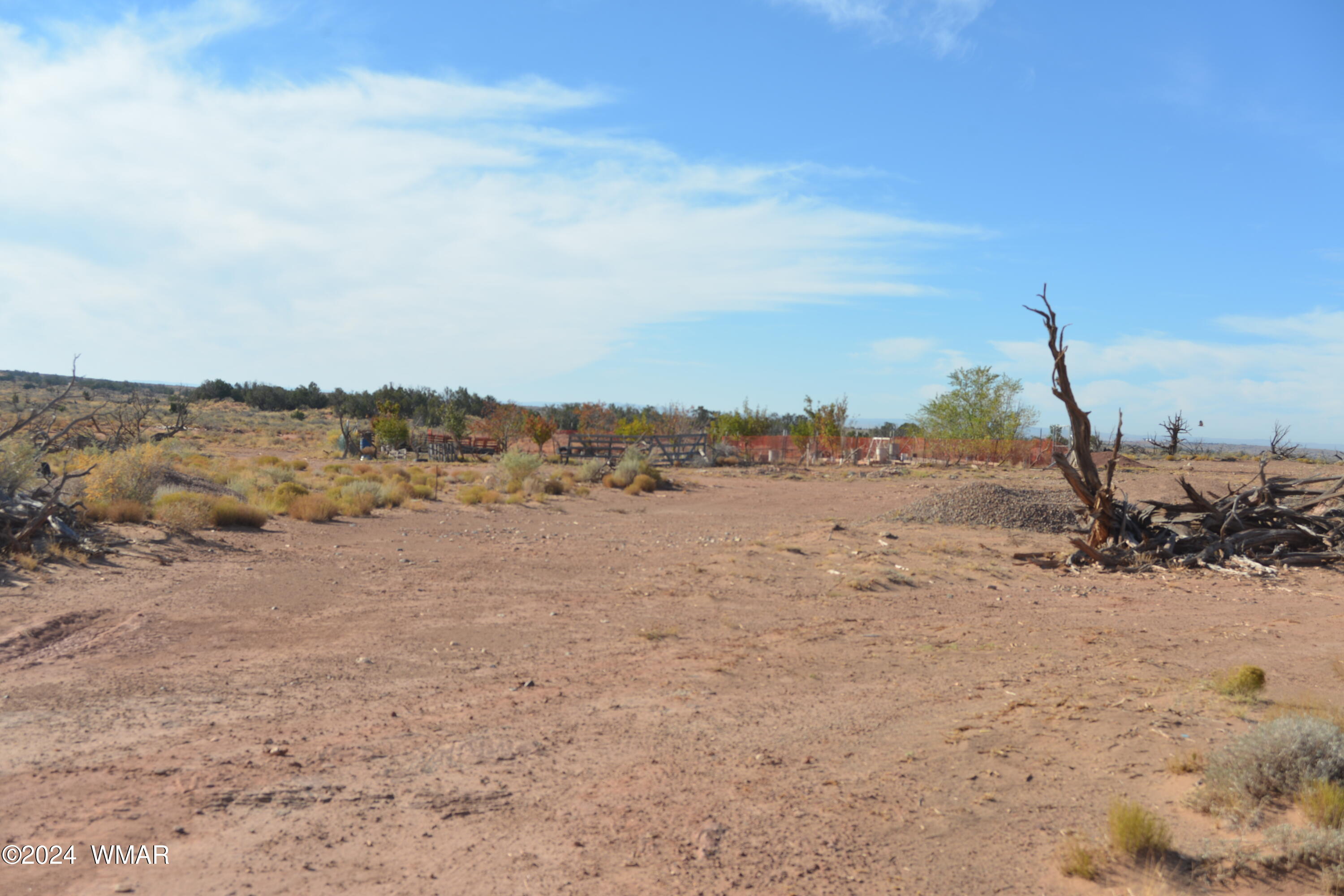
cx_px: 672
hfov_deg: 44.5
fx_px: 1643
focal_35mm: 44
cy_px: 448
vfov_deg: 30.5
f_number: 8
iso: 100
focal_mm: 44
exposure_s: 1/250
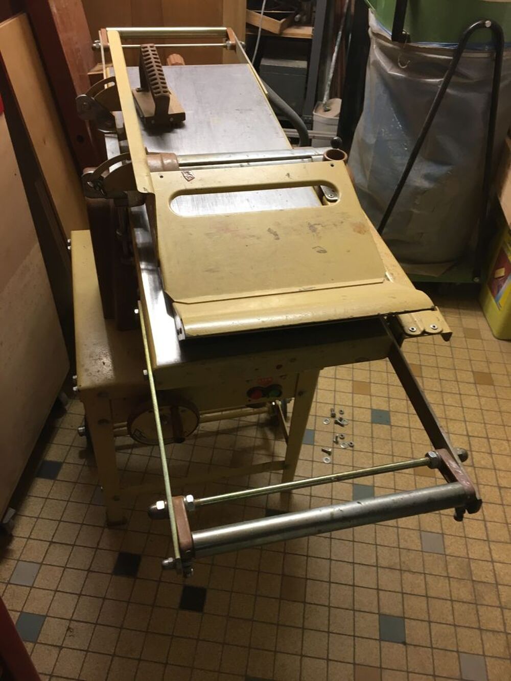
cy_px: 340
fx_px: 571
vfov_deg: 61.7
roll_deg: -2.3
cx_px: 256
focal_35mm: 29
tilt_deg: -40.5
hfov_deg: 48.2
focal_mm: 4.15
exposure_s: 1/33
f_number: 2.2
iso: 100
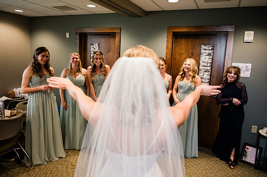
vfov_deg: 46.4
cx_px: 134
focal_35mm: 28
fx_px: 208
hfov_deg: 65.5
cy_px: 88
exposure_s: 1/200
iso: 1000
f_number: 2.8
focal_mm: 28
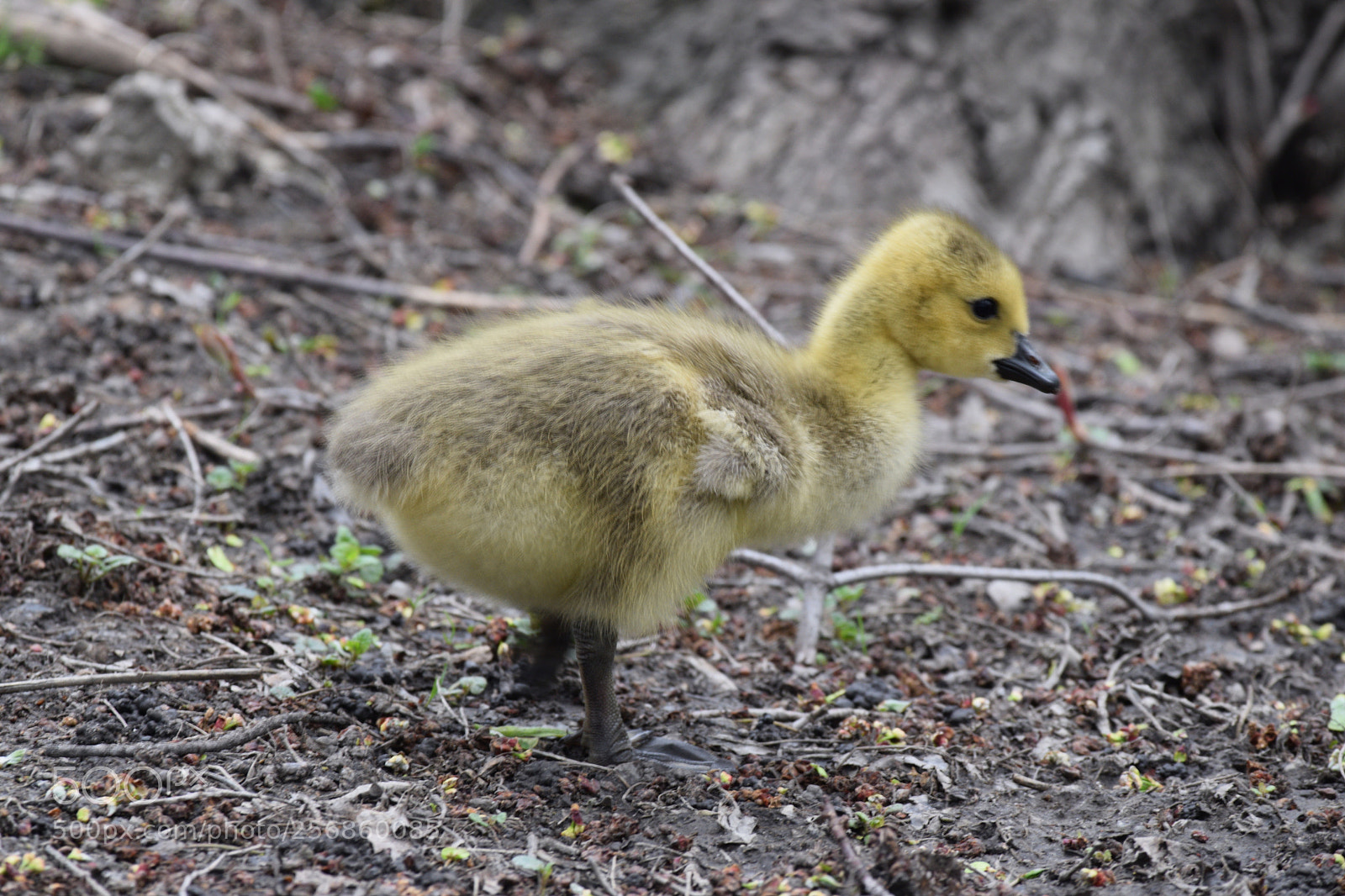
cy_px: 448
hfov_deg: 4.6
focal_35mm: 450
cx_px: 672
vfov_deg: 3.1
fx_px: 16808
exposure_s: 1/125
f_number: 8
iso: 400
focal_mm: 300
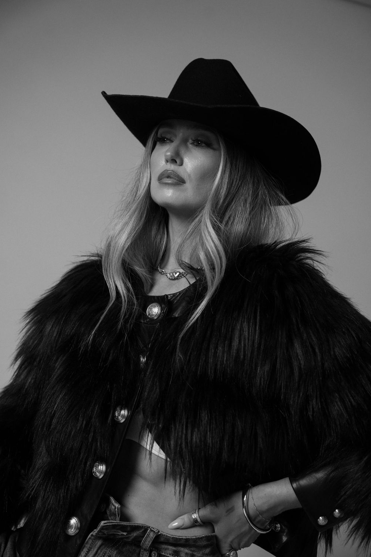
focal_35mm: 48
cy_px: 282
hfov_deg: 28.1
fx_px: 742
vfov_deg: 41.1
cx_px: 187
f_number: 3.5
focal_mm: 47.2
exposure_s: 1/160
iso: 100
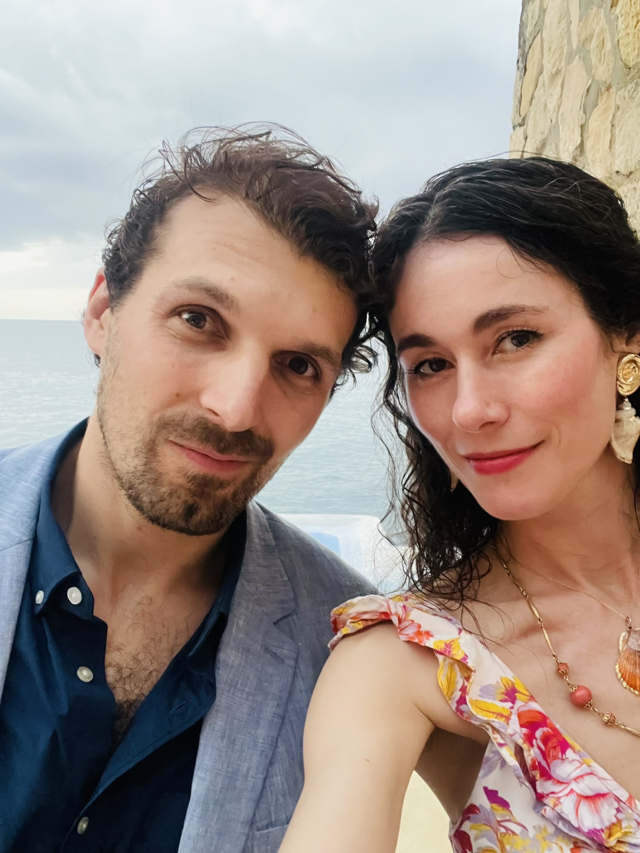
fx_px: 740
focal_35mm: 30
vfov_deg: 60.0
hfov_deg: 46.8
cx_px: 320
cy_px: 426
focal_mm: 2.71
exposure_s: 1/28
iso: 800
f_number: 2.2
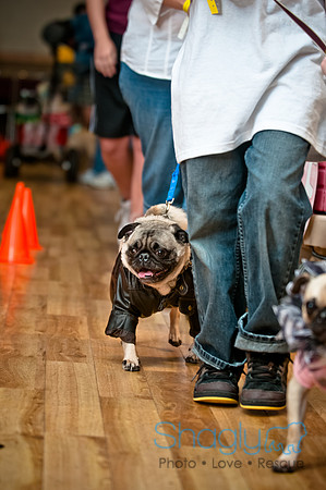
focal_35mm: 120
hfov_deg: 11.4
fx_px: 1634
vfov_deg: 17.1
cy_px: 245
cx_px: 163
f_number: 2.8
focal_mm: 80
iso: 200
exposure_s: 1/200
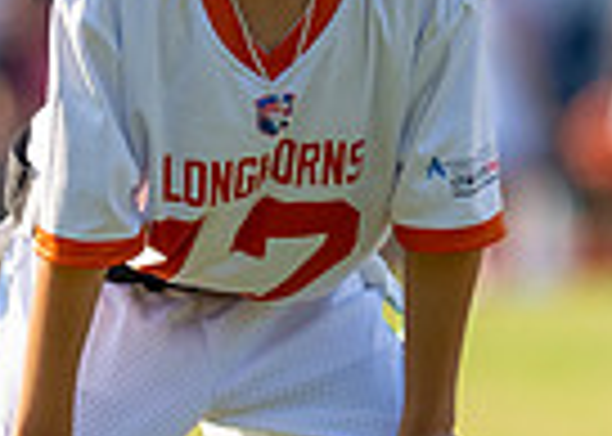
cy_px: 90
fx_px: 19527
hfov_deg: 1.8
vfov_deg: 1.3
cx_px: 307
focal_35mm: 1124
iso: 250
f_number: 2.8
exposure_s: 1/2000
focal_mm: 200
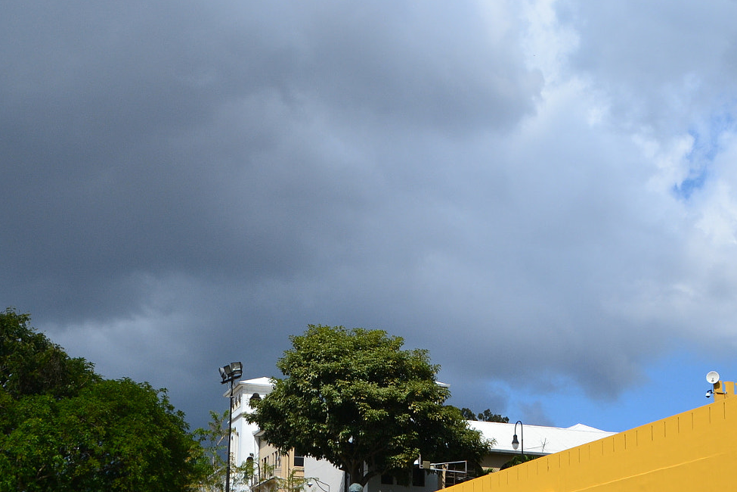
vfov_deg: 21.0
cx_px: 298
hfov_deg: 31.3
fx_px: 1310
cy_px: 388
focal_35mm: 64
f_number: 11
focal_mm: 26
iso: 320
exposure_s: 1/500
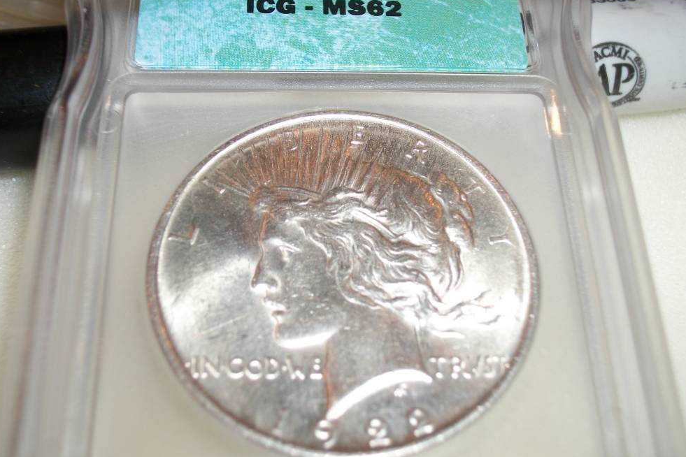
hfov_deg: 37.5
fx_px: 1010
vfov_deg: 25.5
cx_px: 341
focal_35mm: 53
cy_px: 212
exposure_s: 1/80
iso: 80
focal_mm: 8.8
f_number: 3.6
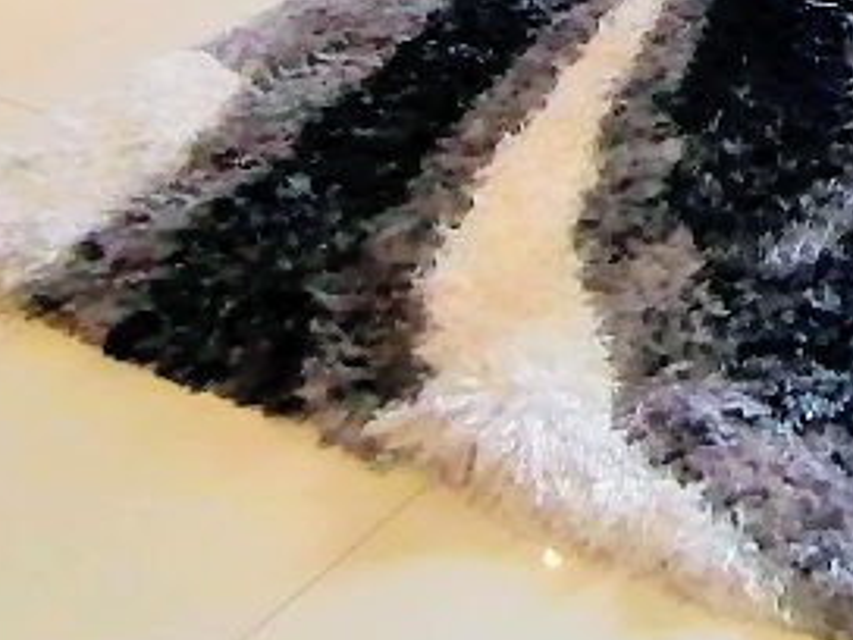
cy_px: -483
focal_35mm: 64
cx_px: 1204
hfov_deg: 24.8
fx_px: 1577
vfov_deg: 18.4
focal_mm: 1.78
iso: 125
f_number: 2.4
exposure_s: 1/50
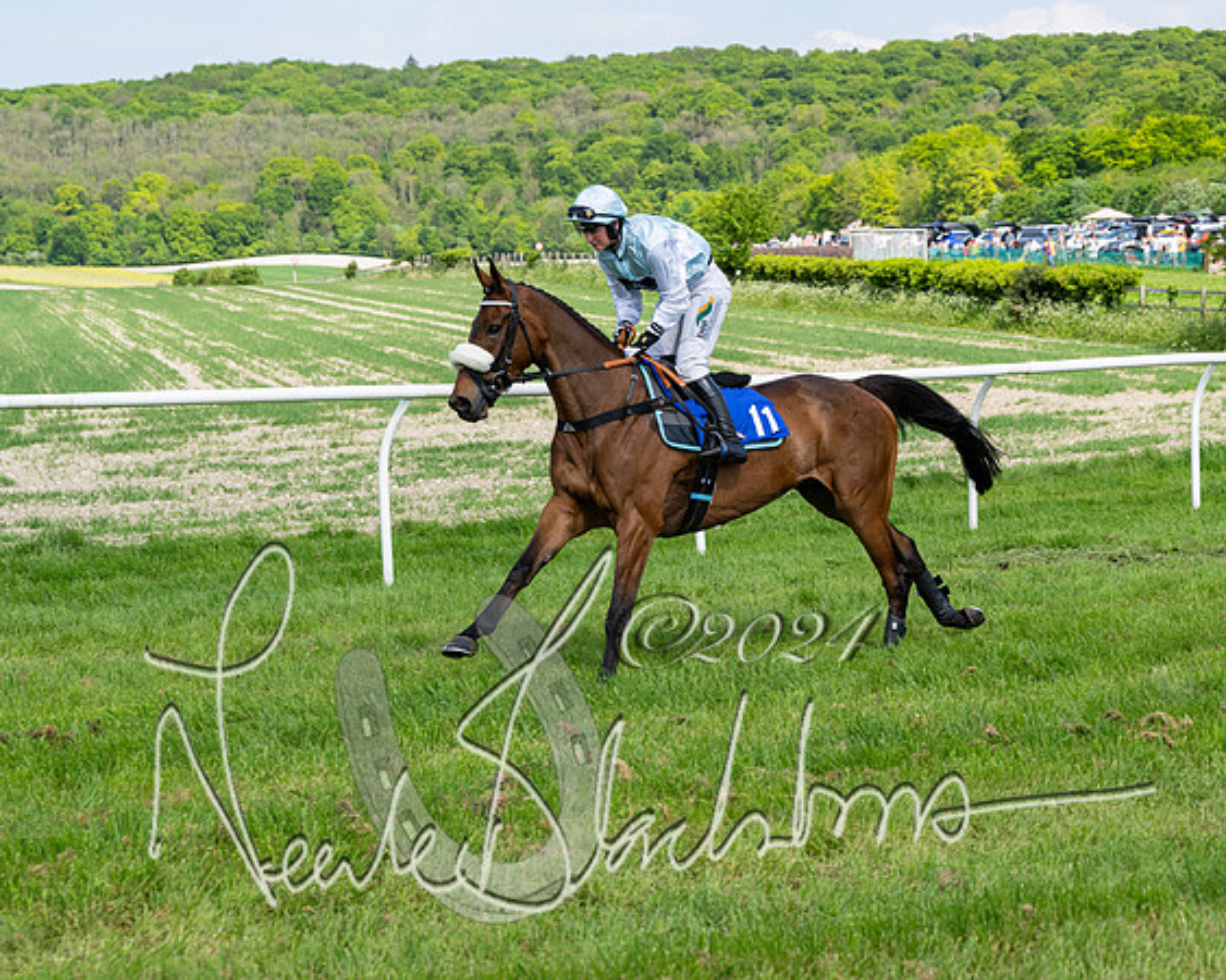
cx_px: 613
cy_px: 490
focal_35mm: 86
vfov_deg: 17.9
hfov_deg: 22.3
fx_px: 3106
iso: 200
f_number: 5.6
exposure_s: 1/1000
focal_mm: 76
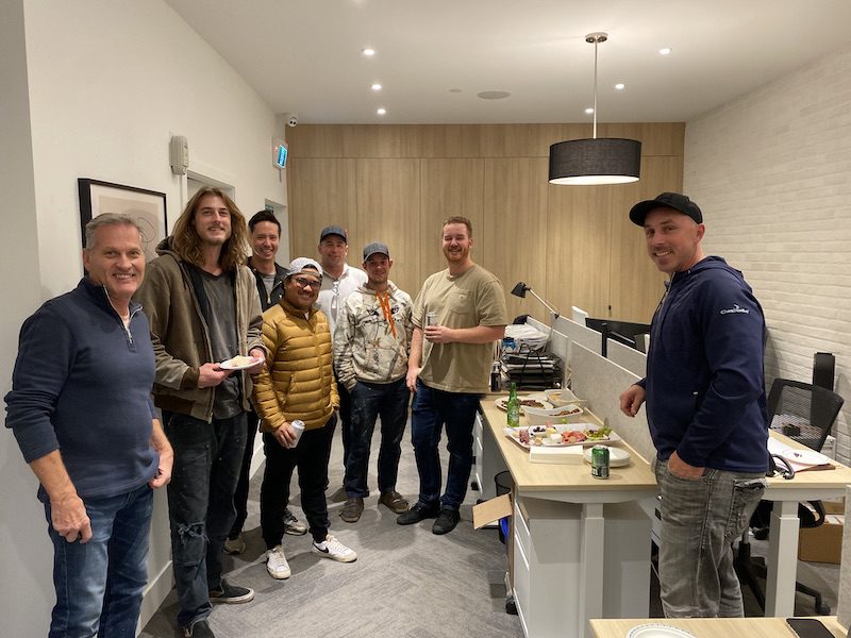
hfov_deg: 67.3
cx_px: 426
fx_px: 639
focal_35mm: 26
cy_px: 319
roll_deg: -0.1
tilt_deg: -7.4
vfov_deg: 53.1
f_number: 1.8
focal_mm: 4.25
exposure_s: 1/60
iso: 160
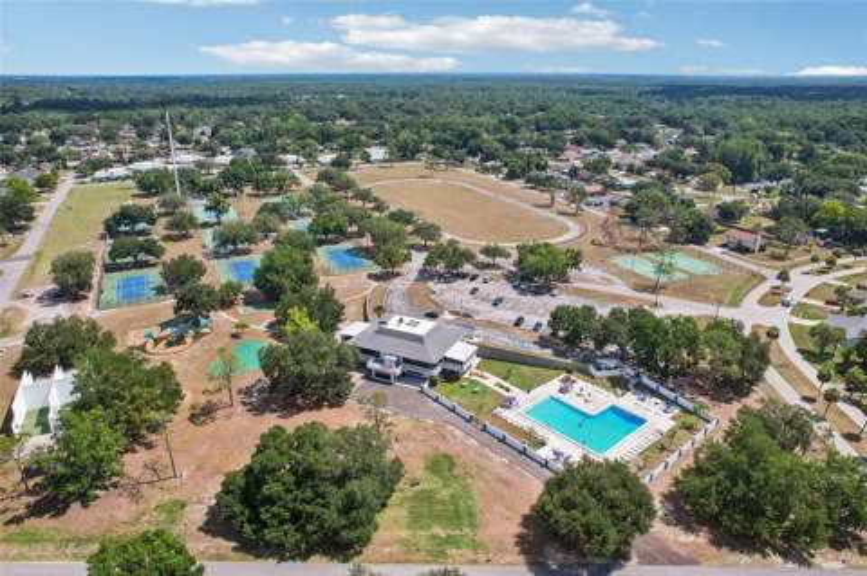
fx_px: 529
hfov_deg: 78.6
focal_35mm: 22
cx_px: 434
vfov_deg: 57.1
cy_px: 288
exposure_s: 1/1000
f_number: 2.8
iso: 200
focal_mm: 8.4
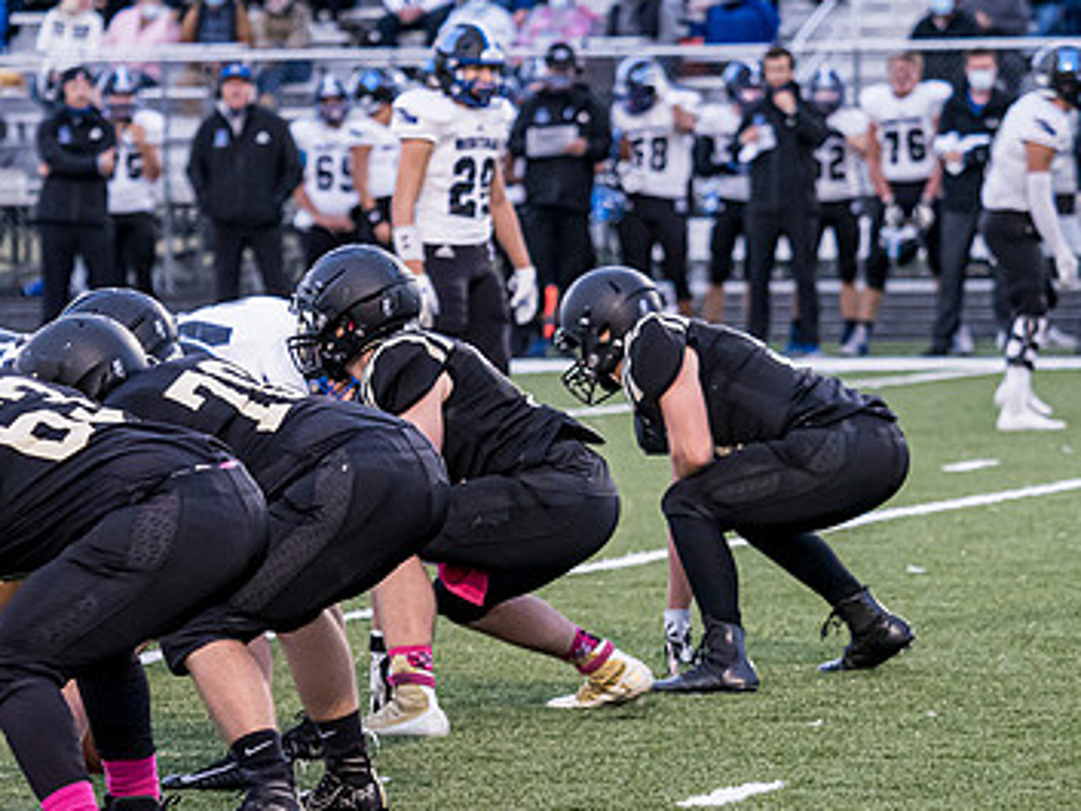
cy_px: 500
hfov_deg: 6.7
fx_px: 9247
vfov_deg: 5.0
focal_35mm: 296
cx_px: 380
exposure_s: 1/1000
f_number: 2.8
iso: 2500
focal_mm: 90
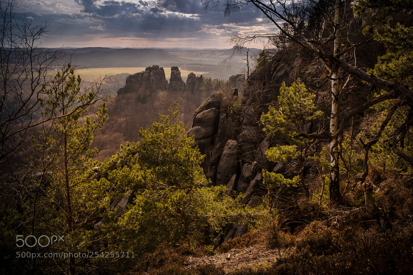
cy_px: 138
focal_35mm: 34
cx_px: 206
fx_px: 390
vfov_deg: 38.9
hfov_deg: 55.8
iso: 100
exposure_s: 1/200
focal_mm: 34
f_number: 9
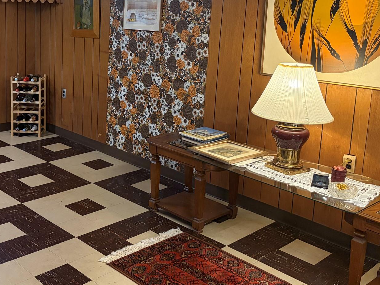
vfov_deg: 33.2
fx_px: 472
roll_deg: -1.1
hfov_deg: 42.8
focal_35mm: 43
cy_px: 86
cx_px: 109
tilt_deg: -8.5
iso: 320
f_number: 1.6
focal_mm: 5.96
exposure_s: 1/60
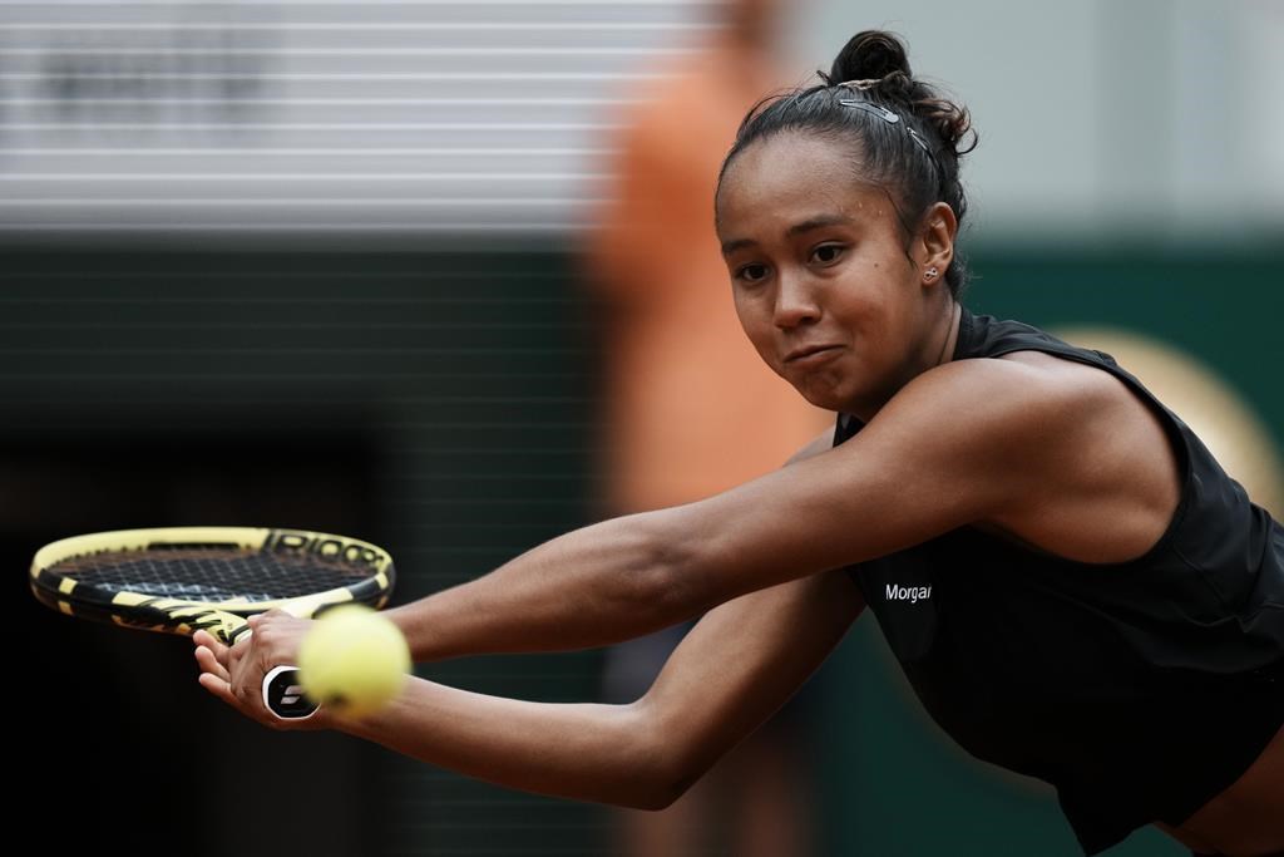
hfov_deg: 5.2
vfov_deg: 3.4
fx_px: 14268
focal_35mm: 400
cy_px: 428
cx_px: 642
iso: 800
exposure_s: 1/5000
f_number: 2.8
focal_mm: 400
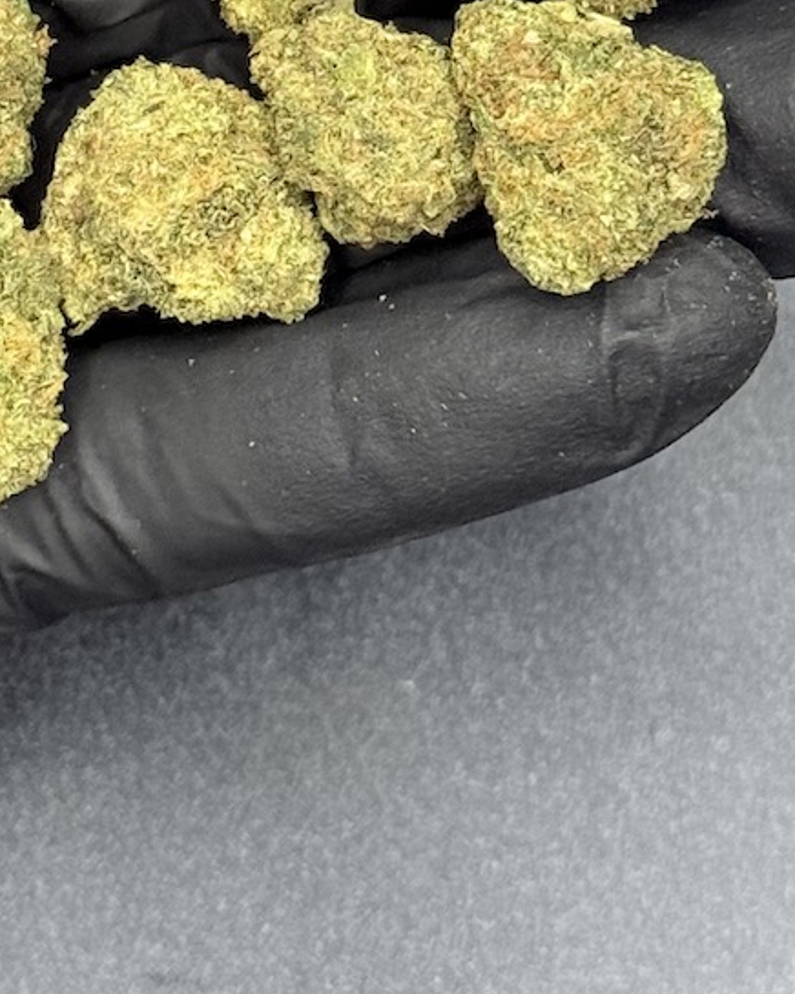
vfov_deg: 11.6
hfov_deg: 9.3
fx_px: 4853
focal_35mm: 165
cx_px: 46
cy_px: 42
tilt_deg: -76.7
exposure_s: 1/60
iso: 160
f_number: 1.78
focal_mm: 6.76
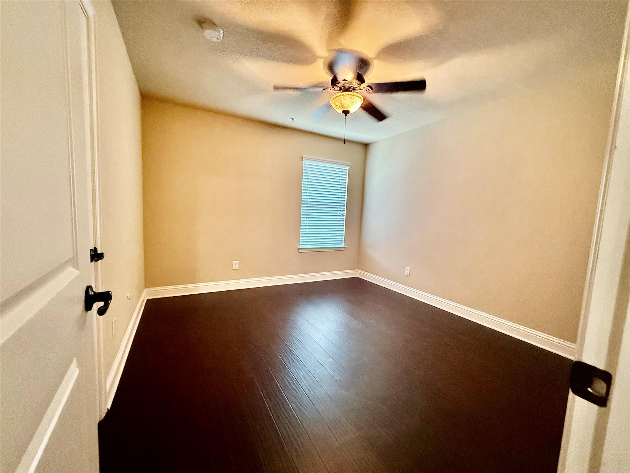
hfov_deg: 102.1
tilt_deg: -5.0
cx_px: 315
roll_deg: -2.1
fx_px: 255
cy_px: 236
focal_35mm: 14
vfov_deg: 85.7
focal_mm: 2.22
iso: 640
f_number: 2.2
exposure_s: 1/60
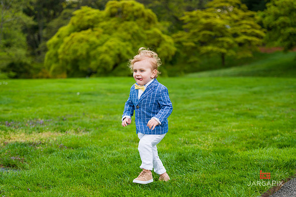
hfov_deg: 28.9
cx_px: 148
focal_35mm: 70
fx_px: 575
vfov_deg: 19.4
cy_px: 98
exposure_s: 1/800
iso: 200
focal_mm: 70
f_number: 3.5
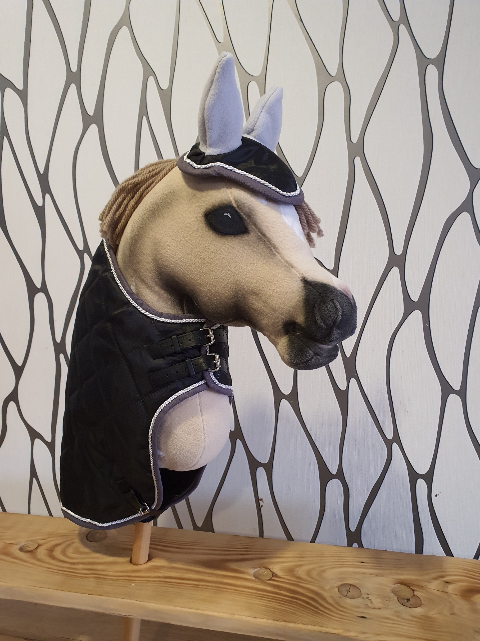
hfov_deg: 53.1
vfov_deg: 67.3
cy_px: 320
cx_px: 240
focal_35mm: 26
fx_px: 481
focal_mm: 4.3
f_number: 2.4
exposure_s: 1/50
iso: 400
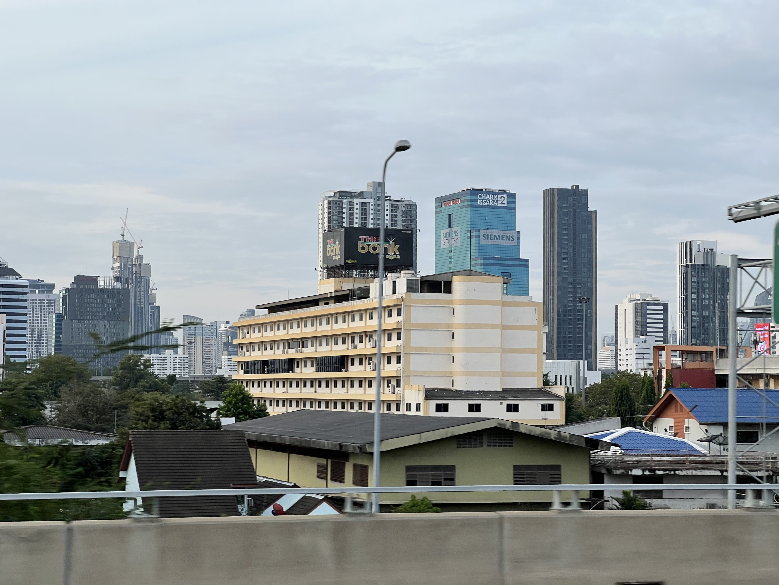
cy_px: 292
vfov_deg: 19.1
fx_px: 1733
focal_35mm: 77
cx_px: 390
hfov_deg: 25.3
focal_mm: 9
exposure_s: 1/169
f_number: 2.8
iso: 32
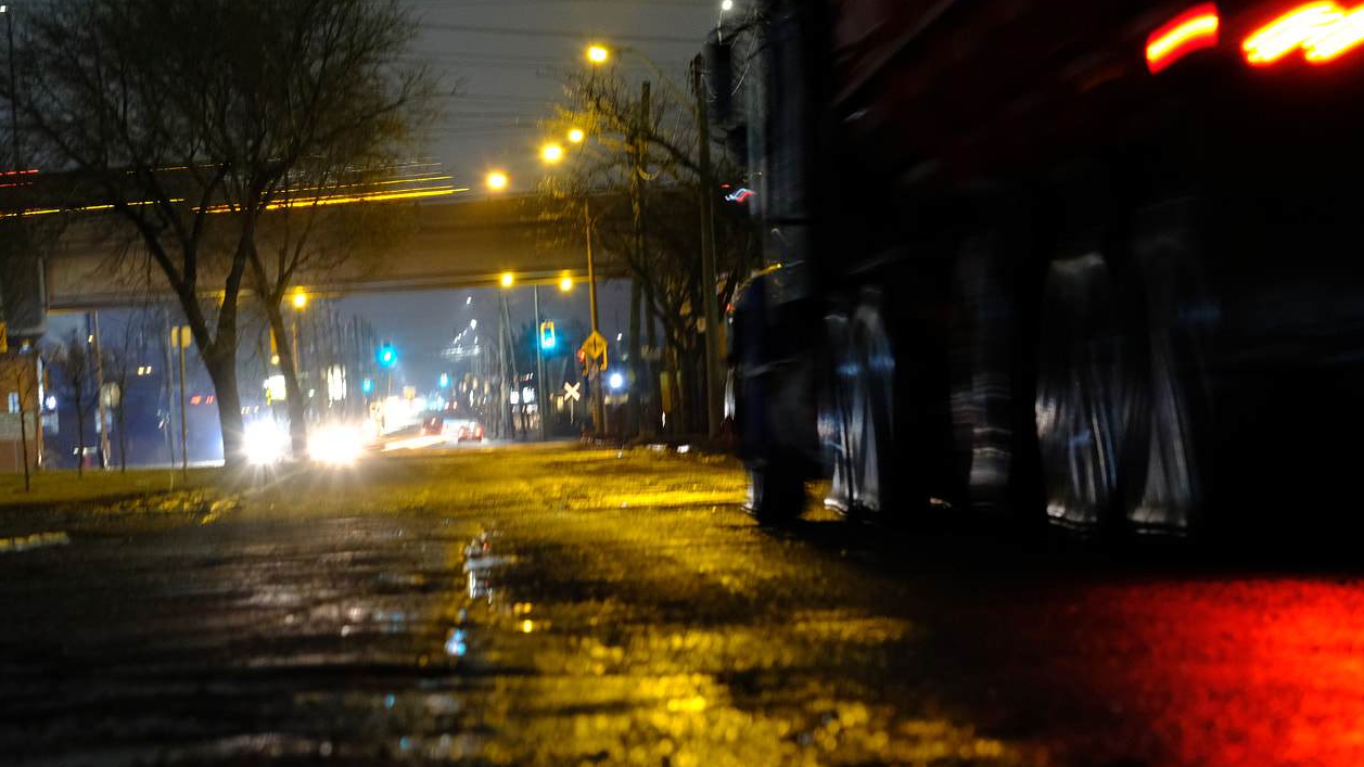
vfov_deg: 7.6
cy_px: 376
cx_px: 640
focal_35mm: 160
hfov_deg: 13.4
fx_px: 5787
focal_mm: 80
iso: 1600
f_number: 5.6
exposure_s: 1/2
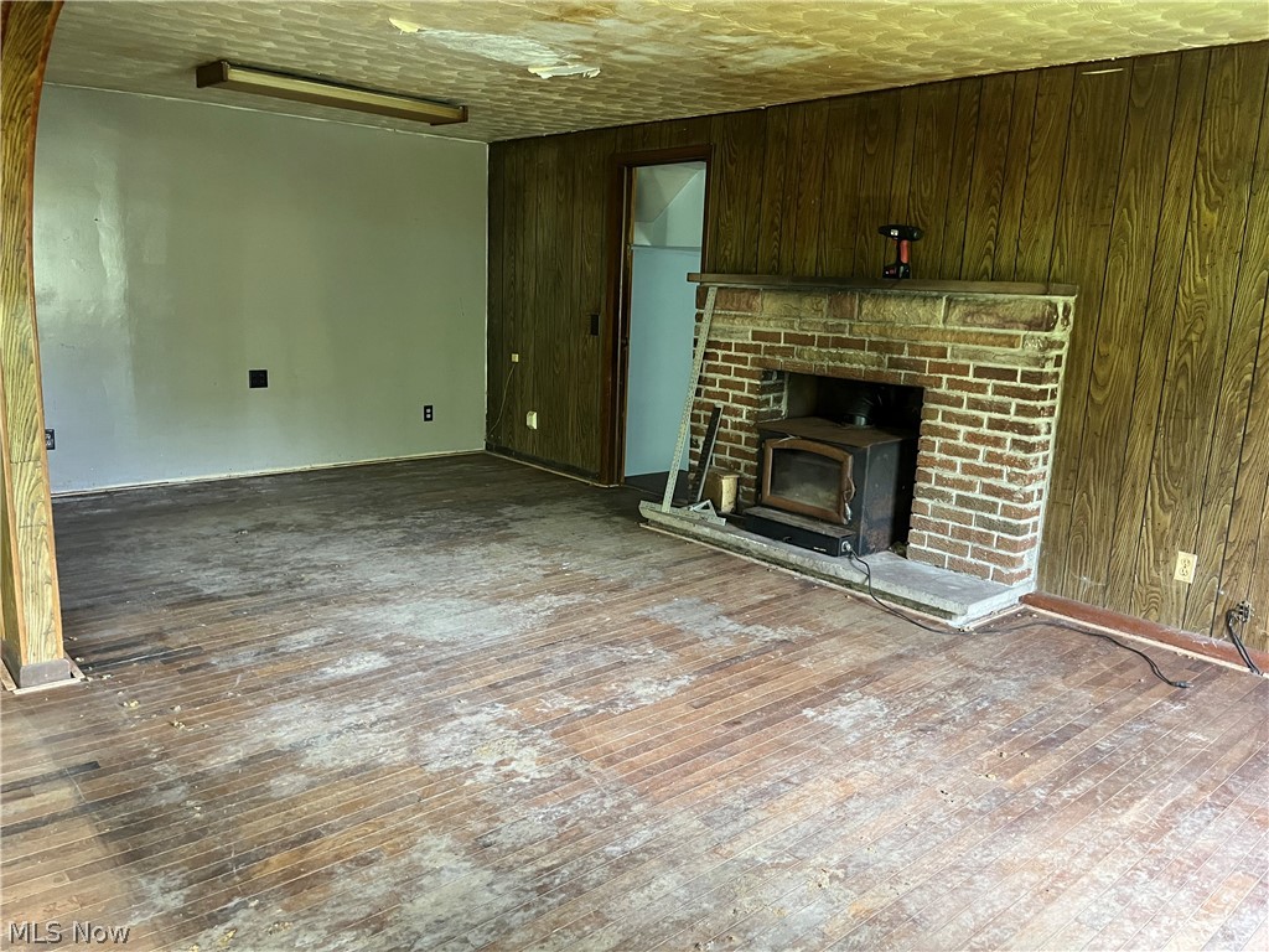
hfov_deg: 67.3
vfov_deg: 53.1
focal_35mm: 26
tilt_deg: -12.8
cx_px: 634
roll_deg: -1.6
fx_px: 953
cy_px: 476
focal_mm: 5.1
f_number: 1.6
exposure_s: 1/60
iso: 400
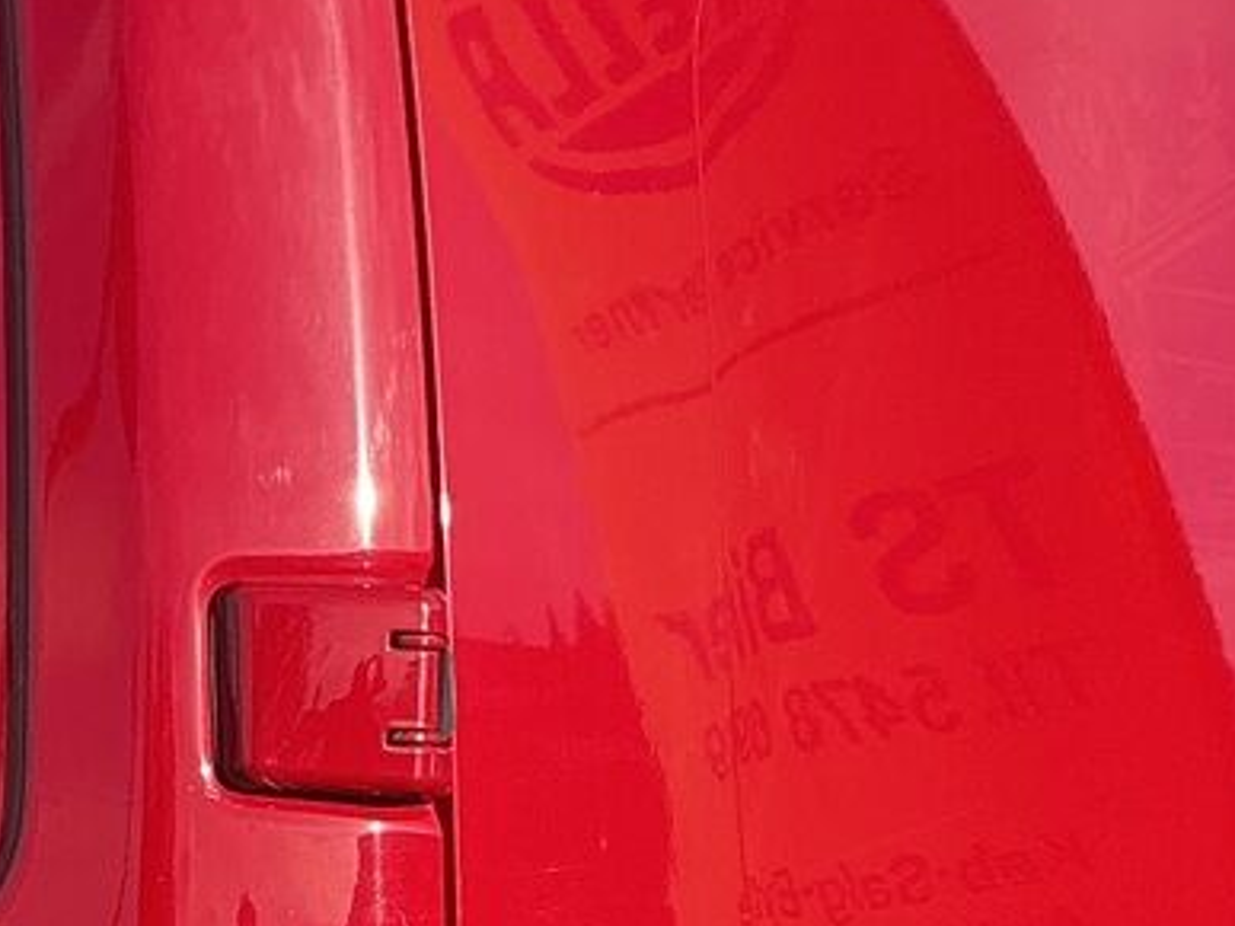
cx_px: 372
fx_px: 4565
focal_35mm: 128
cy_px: 1293
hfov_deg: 15.4
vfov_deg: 11.2
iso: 25
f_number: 1.8
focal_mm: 3
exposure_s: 1/514
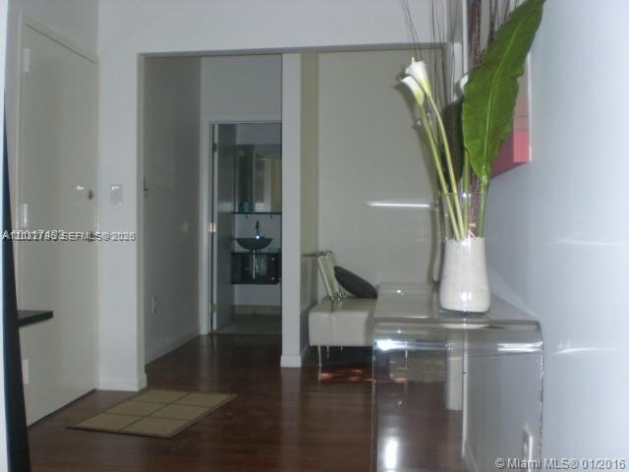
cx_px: 314
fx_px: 690
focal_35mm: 38
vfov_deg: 37.7
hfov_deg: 49.0
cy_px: 236
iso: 200
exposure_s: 1/60
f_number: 3.1
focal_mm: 6.3
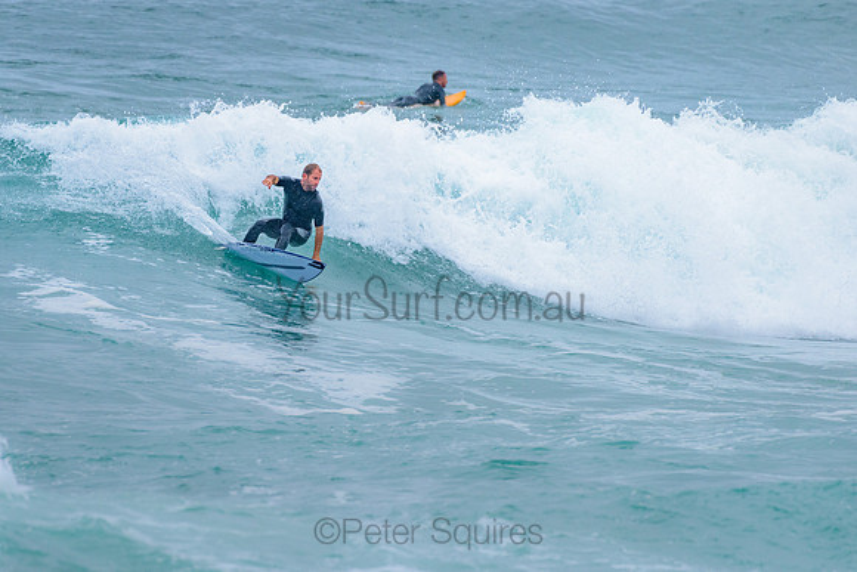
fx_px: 14570
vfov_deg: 2.2
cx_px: 333
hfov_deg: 3.4
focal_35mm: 612
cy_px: 222
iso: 1000
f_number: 5.6
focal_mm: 500
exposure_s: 1/2000
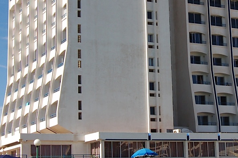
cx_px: 180
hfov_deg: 22.4
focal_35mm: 90
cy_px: 53
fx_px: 594
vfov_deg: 15.1
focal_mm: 22
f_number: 9
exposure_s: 1/320
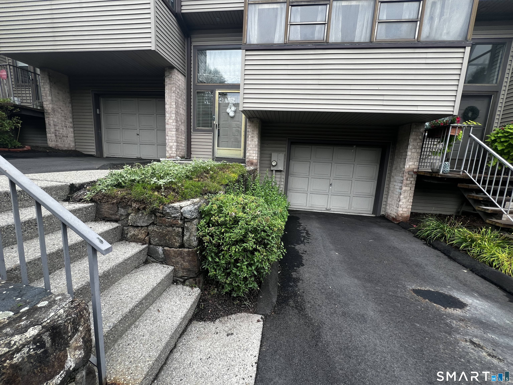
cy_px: 192
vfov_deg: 89.9
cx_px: 256
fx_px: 193
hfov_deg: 106.2
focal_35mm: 13
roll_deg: -2.7
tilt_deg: -8.8
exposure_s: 1/147
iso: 32
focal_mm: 1.57
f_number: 1.8
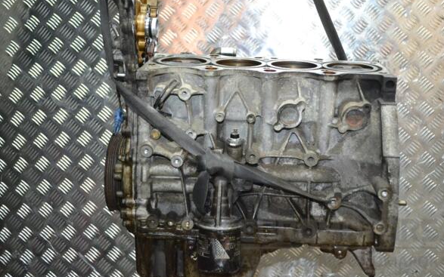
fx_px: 605
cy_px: 130
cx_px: 226
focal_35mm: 50
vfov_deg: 25.8
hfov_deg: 40.3
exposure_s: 1/60
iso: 2500
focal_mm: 32
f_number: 4.8
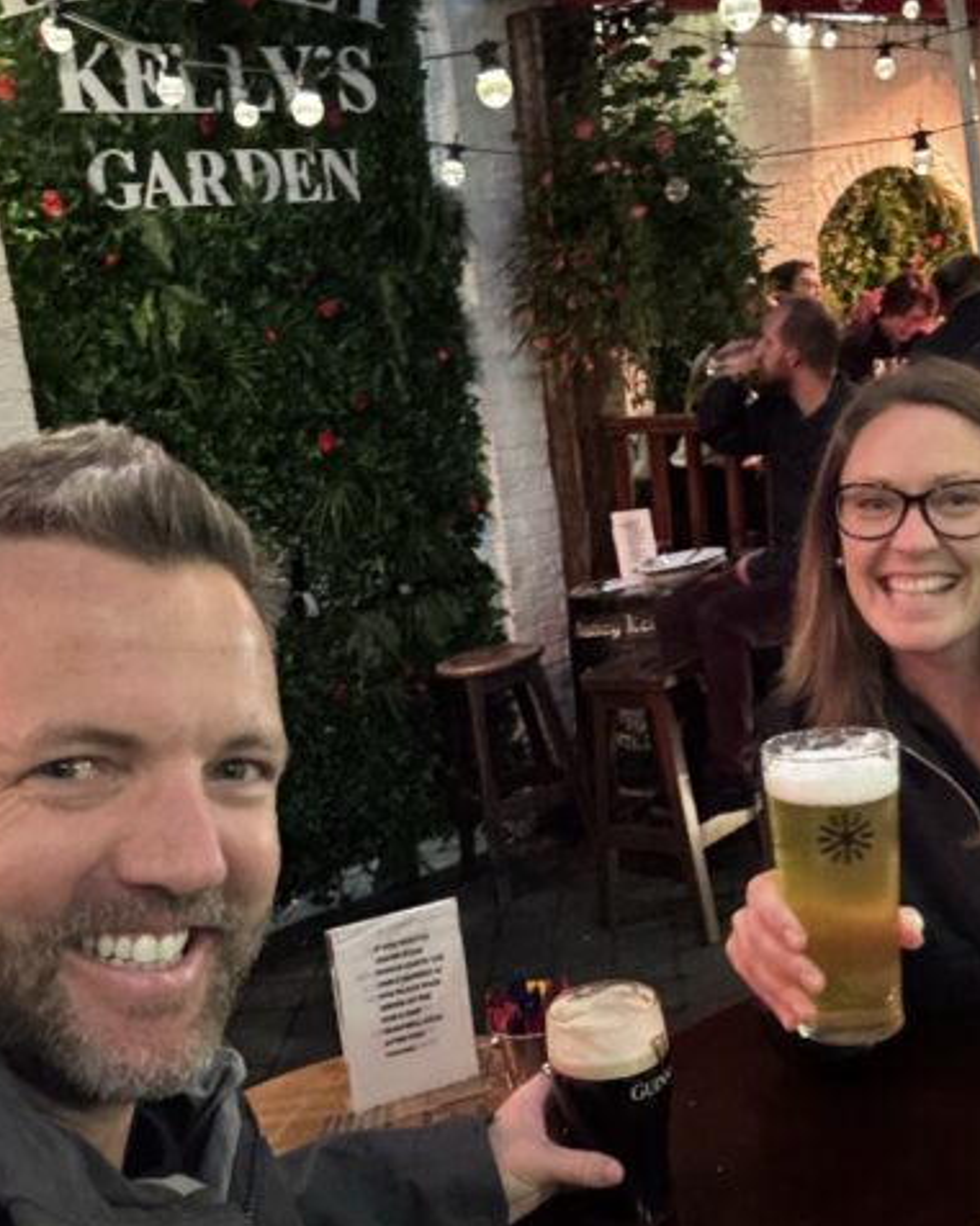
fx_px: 1560
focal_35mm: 43
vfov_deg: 42.8
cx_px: 570
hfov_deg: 34.8
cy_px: 712
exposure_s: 1/17
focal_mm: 2.69
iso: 800
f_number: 1.9
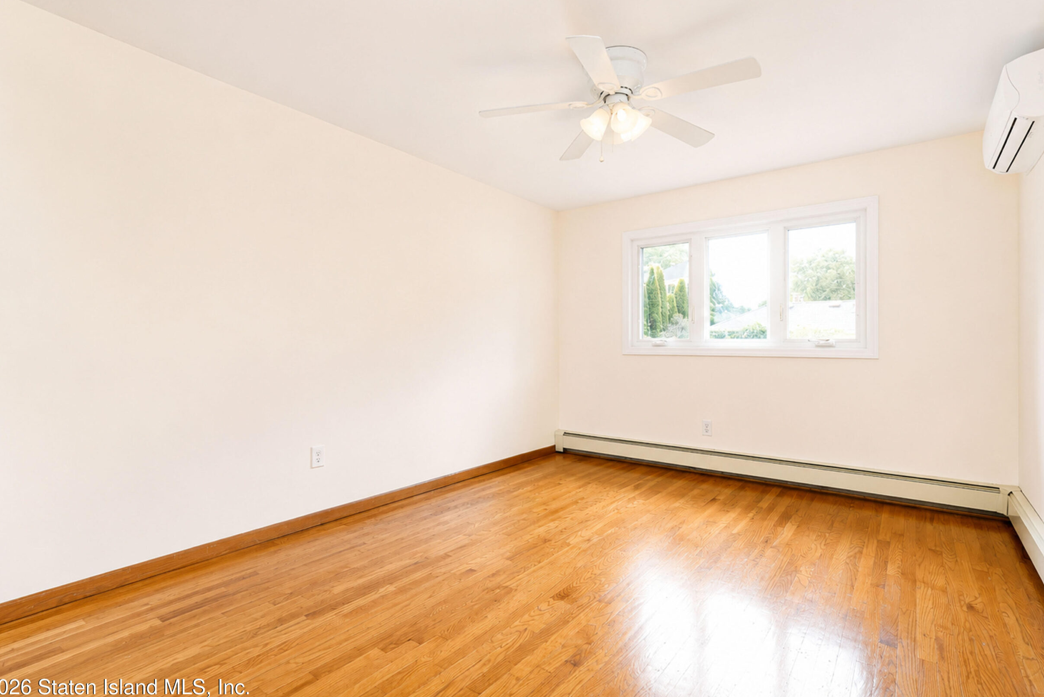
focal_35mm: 17
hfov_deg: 93.3
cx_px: 523
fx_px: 493
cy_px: 351
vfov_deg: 70.5
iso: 64
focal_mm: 16
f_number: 4
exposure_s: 1/10
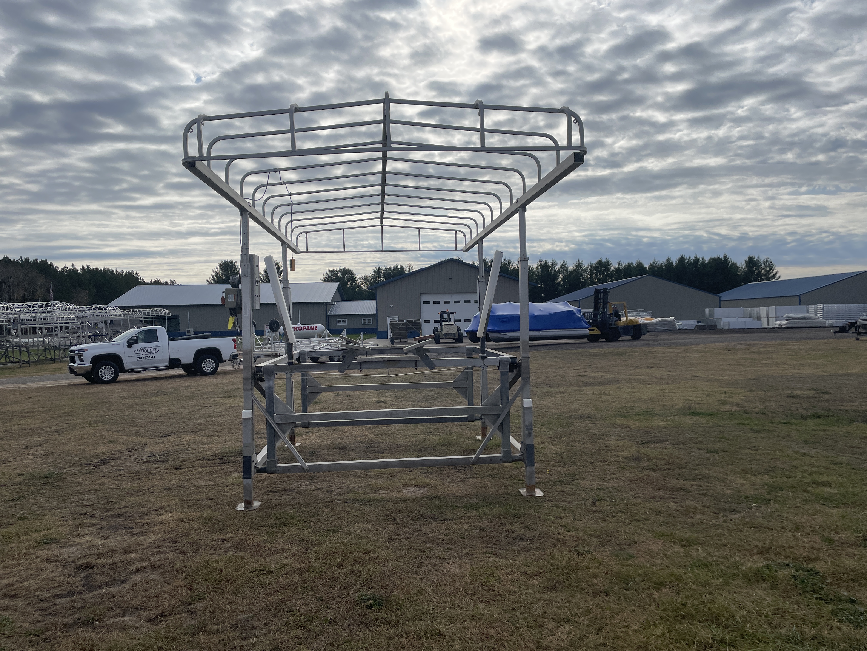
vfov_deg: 53.1
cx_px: 434
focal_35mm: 26
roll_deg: +3.6
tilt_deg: +0.1
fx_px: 651
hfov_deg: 67.3
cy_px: 326
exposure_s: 1/9091
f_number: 1.6
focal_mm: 4.2
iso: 32
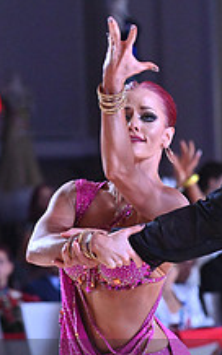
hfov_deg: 2.6
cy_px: 394
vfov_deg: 4.2
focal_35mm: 501
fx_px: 4856
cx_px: 218
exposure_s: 1/400
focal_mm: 185
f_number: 7.1
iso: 4000
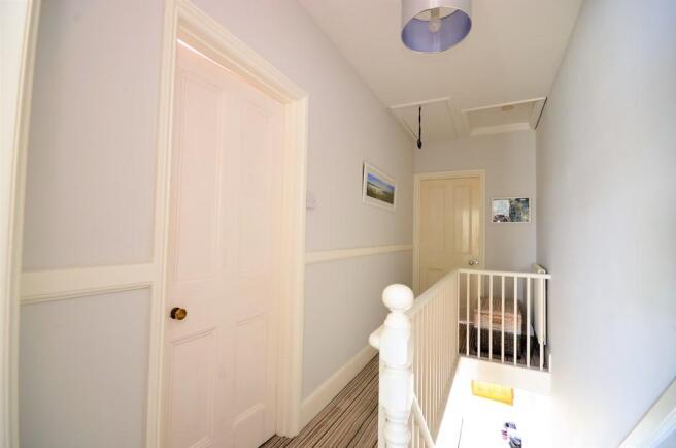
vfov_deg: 77.0
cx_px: 338
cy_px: 224
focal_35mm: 15
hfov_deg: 100.5
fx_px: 281
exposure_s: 2.5
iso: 400
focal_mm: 10
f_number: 8
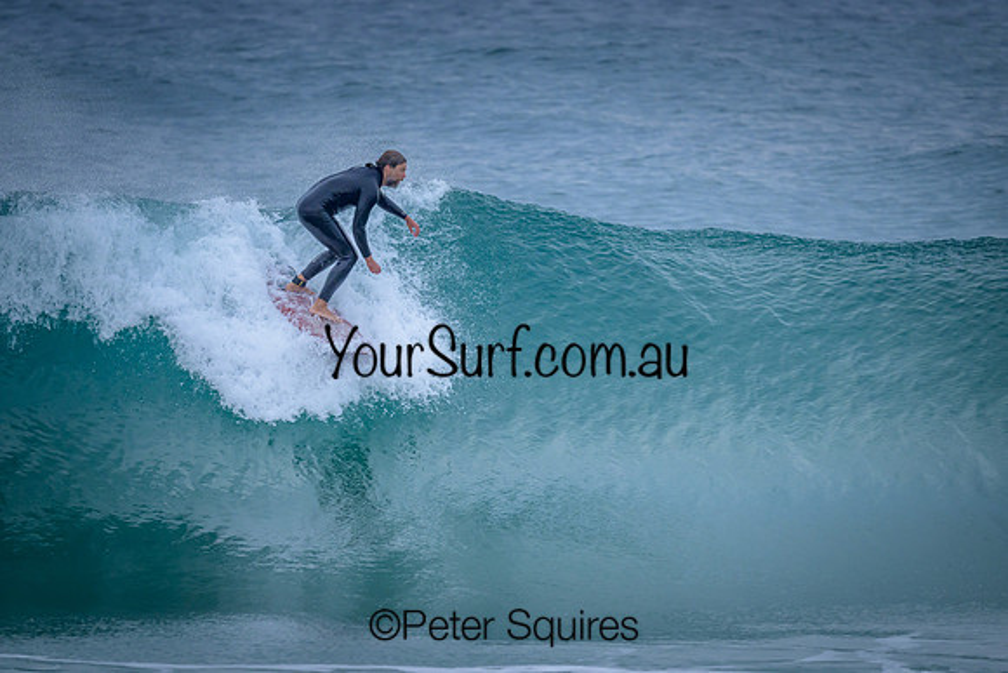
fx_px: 22404
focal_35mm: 800
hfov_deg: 2.6
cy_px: 336
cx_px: 504
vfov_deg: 1.7
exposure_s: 1/2000
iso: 1600
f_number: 6.3
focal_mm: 800
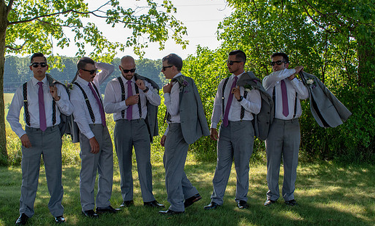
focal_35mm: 59
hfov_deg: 34.8
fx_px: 597
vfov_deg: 21.4
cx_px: 166
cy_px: 130
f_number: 8
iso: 320
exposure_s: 1/250
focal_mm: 34
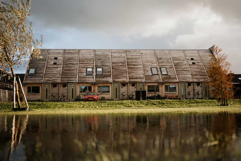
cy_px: 80
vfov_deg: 37.9
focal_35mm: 35
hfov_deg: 54.4
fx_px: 234
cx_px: 120
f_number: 1.8
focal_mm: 35
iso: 320
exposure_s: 1/2500
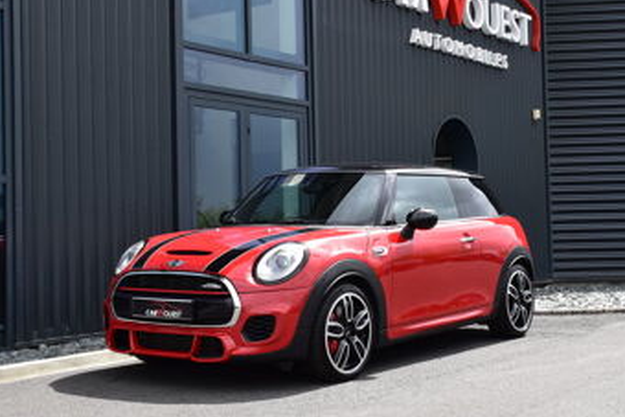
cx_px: 368
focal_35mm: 55
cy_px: 184
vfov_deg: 24.6
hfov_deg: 36.1
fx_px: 955
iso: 400
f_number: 10
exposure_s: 1/250
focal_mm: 26
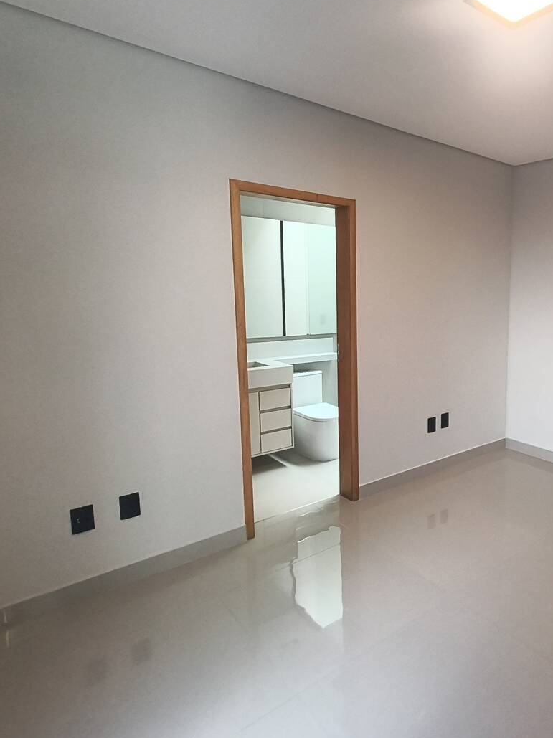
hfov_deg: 56.9
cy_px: 354
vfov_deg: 79.0
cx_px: 471
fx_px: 448
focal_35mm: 21
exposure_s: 1/60
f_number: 2.2
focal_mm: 1.67
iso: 125
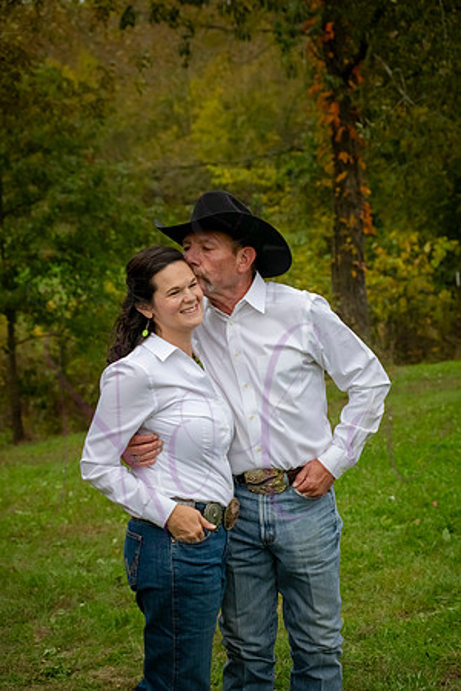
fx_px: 1537
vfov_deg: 25.4
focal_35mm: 80
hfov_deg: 17.1
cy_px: 346
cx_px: 230
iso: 2000
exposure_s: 1/800
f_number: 7.1
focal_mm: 80
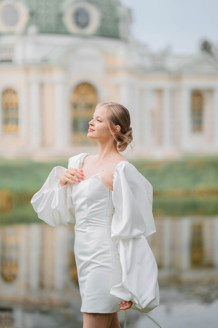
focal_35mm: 85
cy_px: 164
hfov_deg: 16.1
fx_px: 772
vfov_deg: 23.9
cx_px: 109
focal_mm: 85
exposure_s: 1/1600
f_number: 1.6
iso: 100
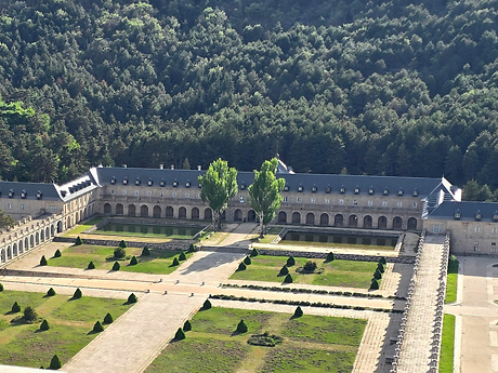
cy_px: 293
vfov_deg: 20.2
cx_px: 56
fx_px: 1036
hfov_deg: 26.2
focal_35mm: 72
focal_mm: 6.3
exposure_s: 1/580
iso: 12
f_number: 1.7
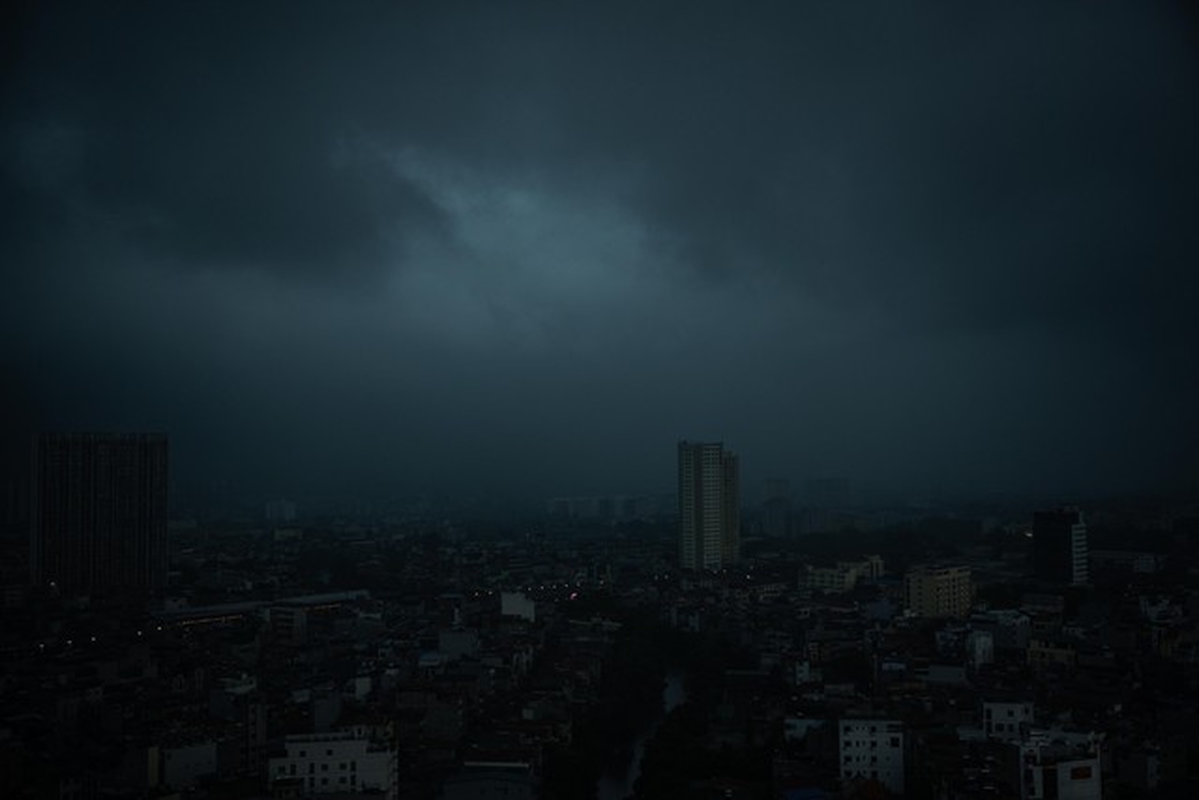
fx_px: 1149
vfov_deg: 38.4
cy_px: 400
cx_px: 600
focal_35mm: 34
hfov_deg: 55.1
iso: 640
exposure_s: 1/800
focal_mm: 34.5
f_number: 3.2
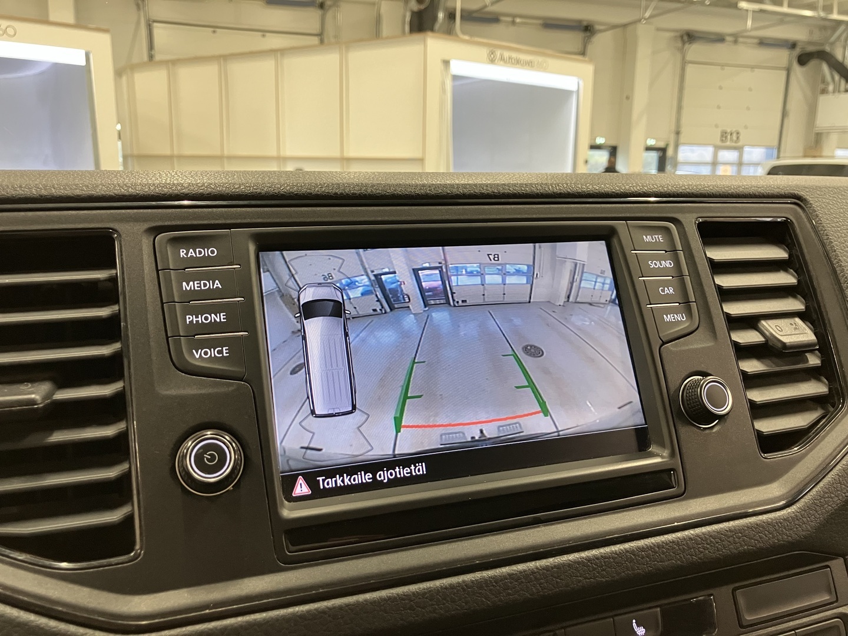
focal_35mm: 28
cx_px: 424
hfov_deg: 63.4
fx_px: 686
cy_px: 318
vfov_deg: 49.7
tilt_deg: -11.3
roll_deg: -0.1
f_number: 1.8
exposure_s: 1/57
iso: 160
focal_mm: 3.99
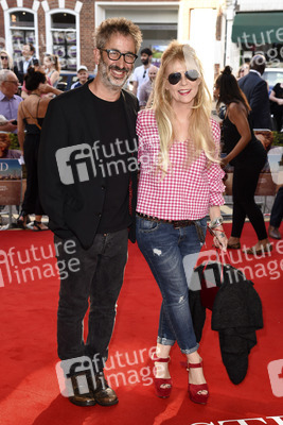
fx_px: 683
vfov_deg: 34.5
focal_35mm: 58
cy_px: 212
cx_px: 142
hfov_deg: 23.4
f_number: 6.3
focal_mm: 58
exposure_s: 1/250
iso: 800
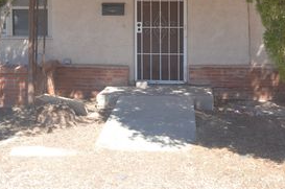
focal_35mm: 55
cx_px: 139
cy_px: 27
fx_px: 435
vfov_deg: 24.0
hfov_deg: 36.3
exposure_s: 1/60
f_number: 10
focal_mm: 20
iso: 160
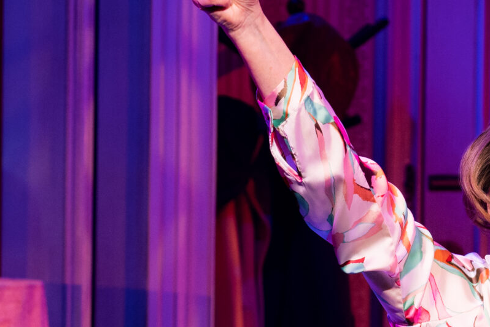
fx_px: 4804
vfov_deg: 3.9
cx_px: 490
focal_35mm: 353
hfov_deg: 5.8
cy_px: 357
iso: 1600
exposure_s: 1/400
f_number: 5
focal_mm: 110
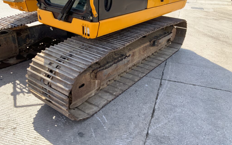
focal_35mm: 31
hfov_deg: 61.2
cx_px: 115
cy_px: 63
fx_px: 196
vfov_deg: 40.5
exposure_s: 1/355
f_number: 1.8
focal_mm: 3
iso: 16
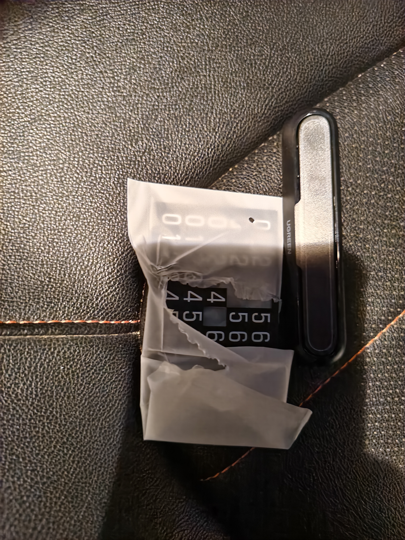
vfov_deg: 73.9
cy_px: 270
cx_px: 202
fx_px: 359
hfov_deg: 58.9
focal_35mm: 23
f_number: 1.88
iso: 9483
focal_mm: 5.56
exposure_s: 1/7.19
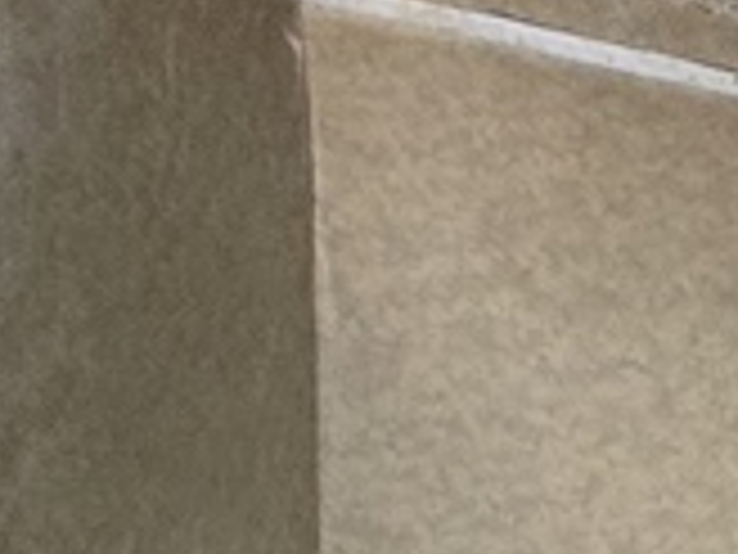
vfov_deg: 17.5
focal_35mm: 81
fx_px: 1727
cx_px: 1908
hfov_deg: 13.7
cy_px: 622
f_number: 2.2
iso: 1000
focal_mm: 1.7
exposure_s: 1/50
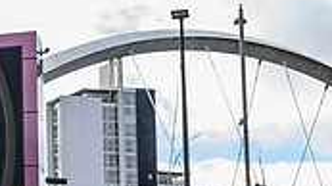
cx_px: -254
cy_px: 196
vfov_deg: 10.0
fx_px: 1056
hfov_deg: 15.5
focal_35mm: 120
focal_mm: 30
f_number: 6.3
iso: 500
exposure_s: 1/640
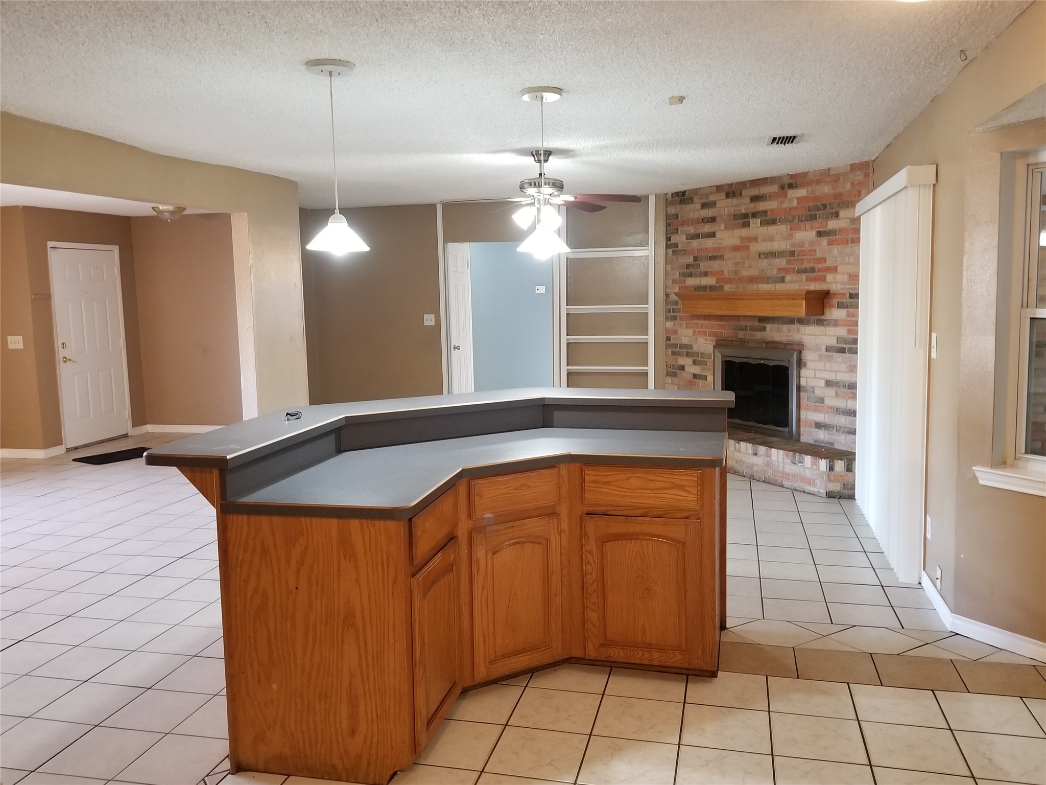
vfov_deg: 53.1
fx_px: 786
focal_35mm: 26
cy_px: 392
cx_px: 523
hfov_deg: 67.3
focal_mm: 4.25
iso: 250
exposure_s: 1/24
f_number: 1.7
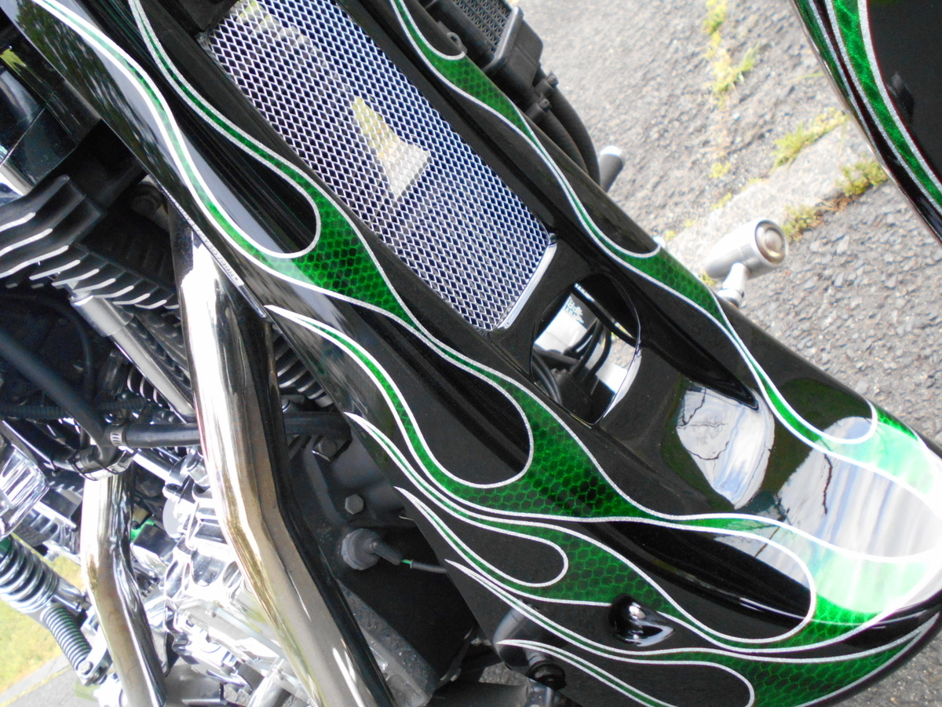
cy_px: 354
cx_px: 471
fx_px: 925
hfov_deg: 54.0
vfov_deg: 41.8
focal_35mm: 34
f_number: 3.6
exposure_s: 1/250
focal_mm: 5.8
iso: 400
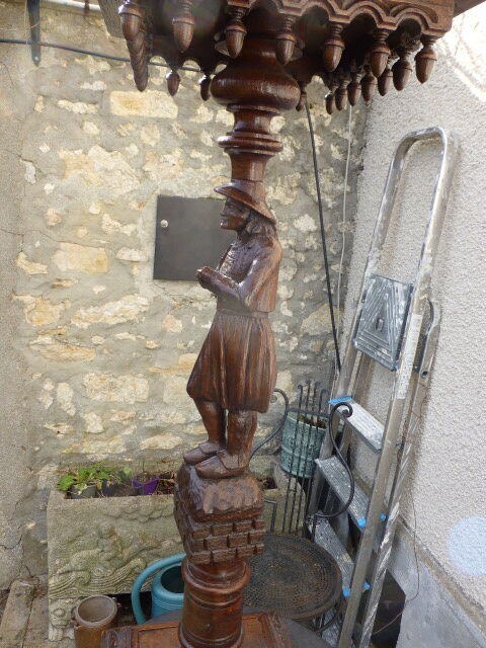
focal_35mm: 28
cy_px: 324
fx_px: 524
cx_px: 243
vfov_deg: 63.4
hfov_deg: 49.7
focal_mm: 4.8
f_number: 3.4
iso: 100
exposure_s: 1/250
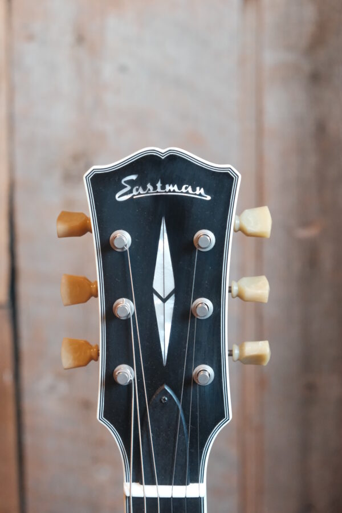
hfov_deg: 24.2
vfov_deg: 35.6
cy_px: 256
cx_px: 171
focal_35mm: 56
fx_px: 798
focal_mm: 37.4
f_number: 4
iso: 6400
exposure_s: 1/60
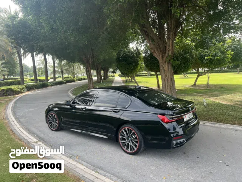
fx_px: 182
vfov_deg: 53.1
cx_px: 121
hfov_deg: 67.3
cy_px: 91
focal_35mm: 26
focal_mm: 5.7
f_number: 1.5
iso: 50
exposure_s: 1/513
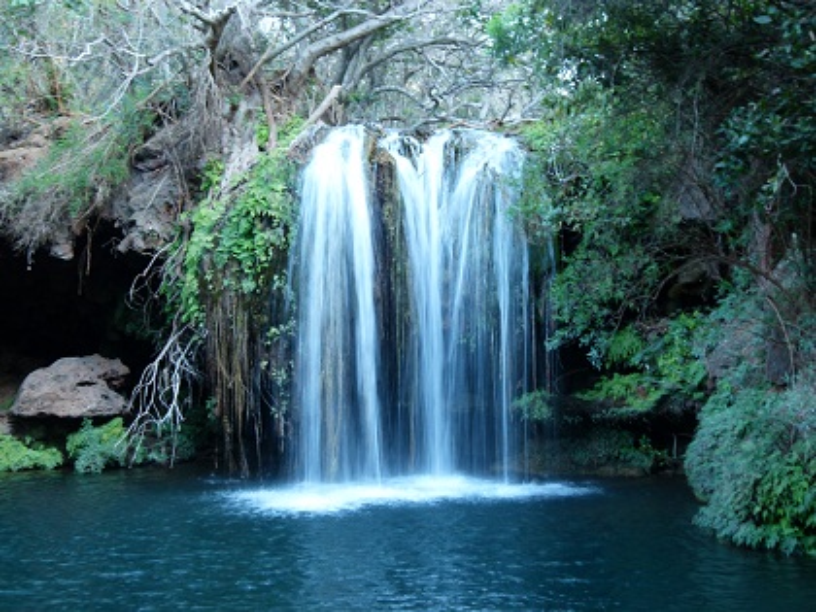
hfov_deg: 41.2
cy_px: 306
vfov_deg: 31.5
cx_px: 408
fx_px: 1084
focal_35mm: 46
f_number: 3.2
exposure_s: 1/8
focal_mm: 8.3
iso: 100
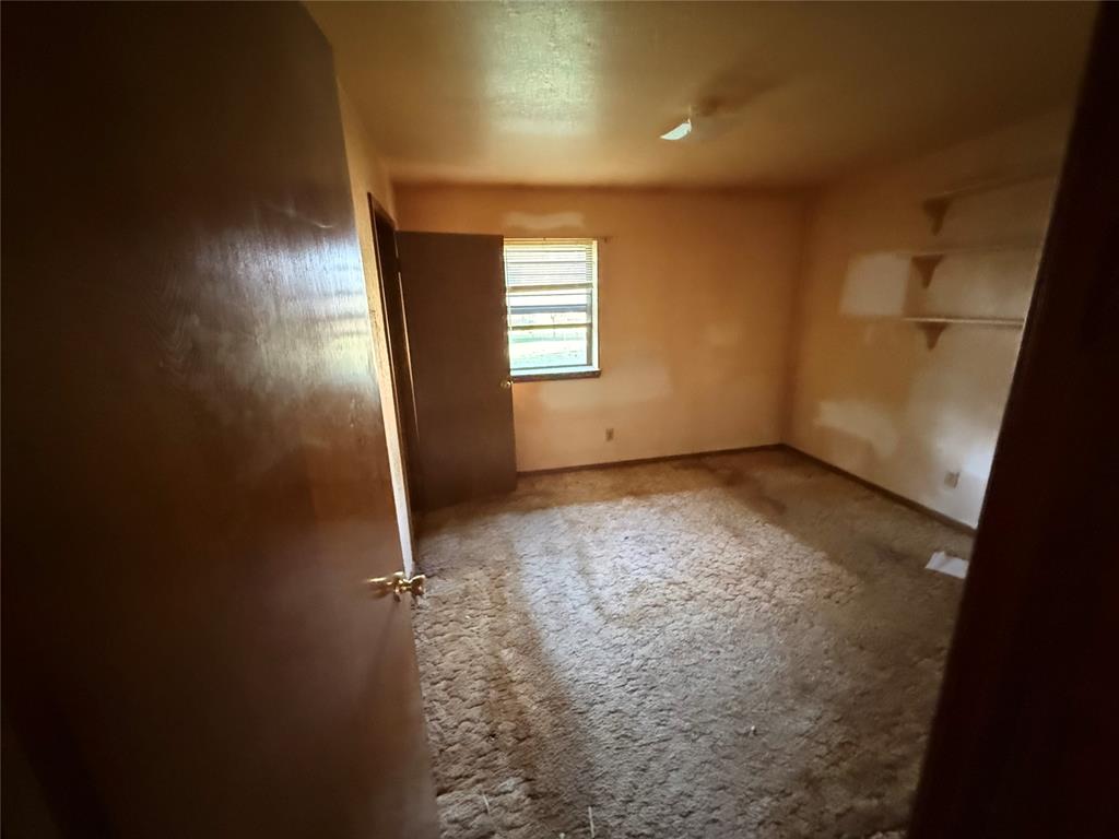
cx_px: 560
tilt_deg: -16.7
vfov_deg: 85.7
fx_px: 453
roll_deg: +0.1
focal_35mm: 14
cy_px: 420
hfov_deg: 102.1
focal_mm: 2.22
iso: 1600
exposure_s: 1/42
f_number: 2.2
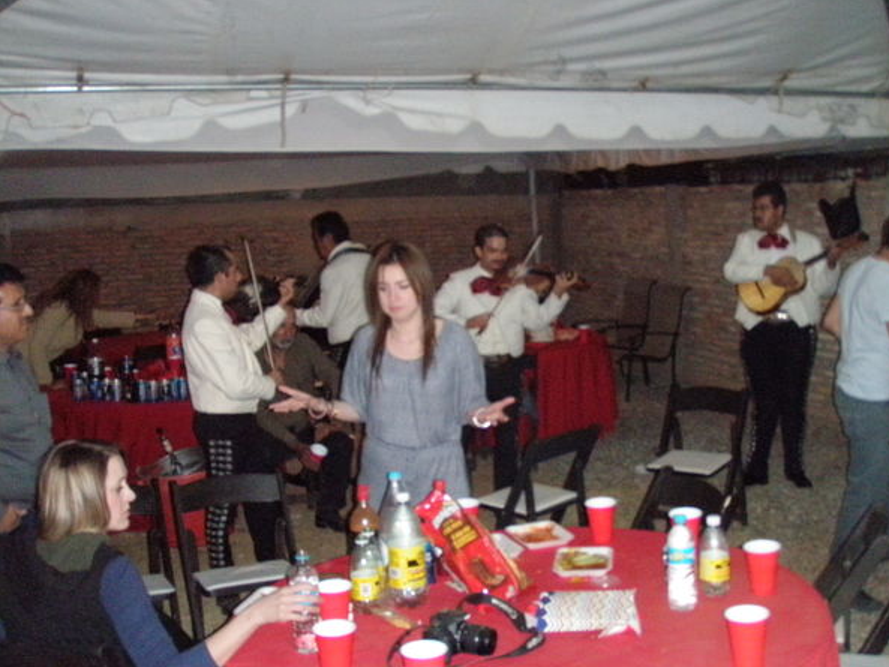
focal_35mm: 41
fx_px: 1053
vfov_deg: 35.1
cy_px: 331
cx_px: 478
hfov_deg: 45.7
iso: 800
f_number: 3.5
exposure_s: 1/30
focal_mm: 6.7
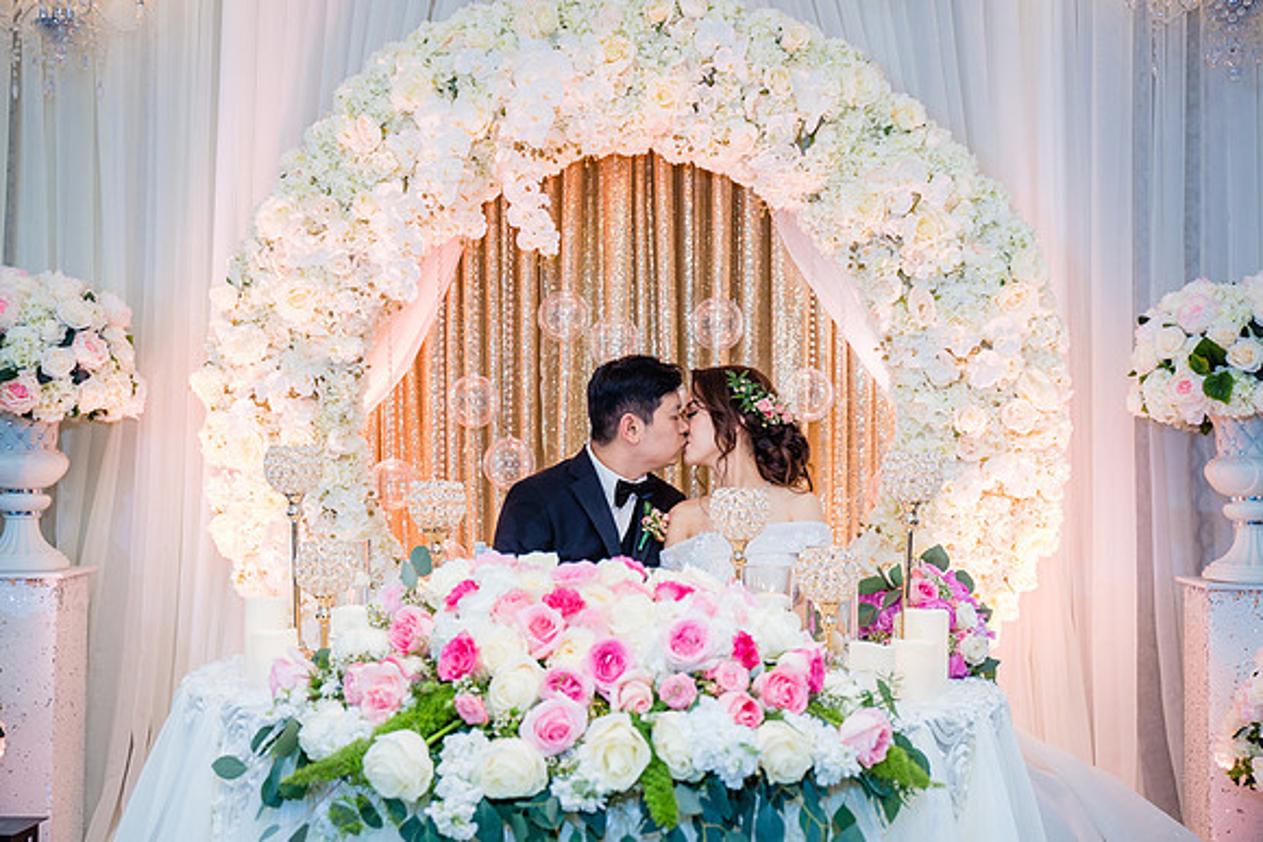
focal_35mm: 43
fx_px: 1524
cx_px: 586
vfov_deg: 30.9
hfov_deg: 45.0
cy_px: 422
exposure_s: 1/160
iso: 800
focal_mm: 40
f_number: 3.5
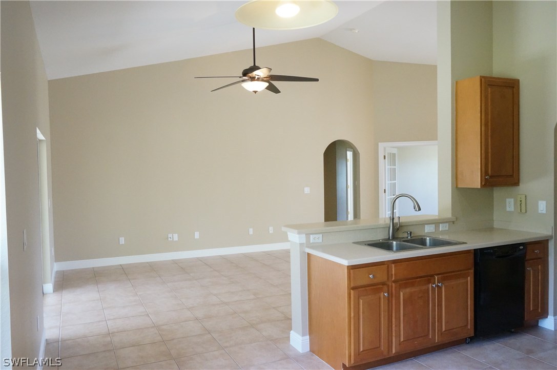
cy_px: 185
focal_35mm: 28
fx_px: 440
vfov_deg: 45.6
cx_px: 278
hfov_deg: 64.6
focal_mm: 19
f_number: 10
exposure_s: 1/50
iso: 3200
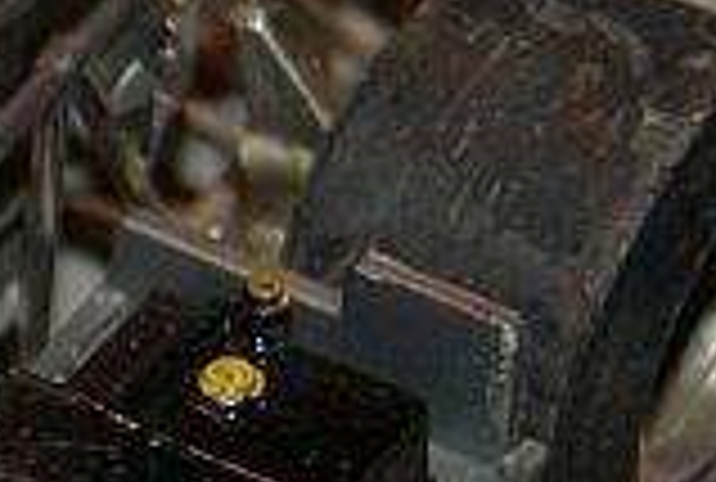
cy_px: 685
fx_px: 9015
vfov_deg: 3.1
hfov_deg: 4.5
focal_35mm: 452
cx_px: -973
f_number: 6.3
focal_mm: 60
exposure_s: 1/100
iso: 400
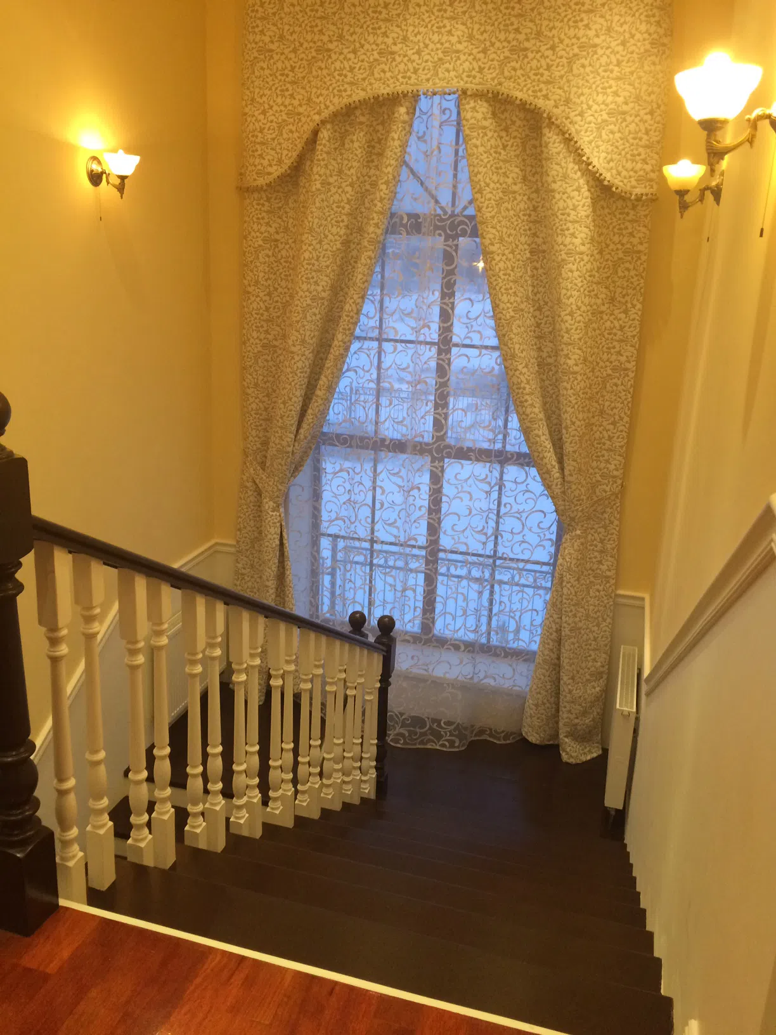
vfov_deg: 61.7
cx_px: 388
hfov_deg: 48.2
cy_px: 518
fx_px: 867
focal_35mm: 29
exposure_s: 1/33
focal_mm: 4.15
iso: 200
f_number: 2.2
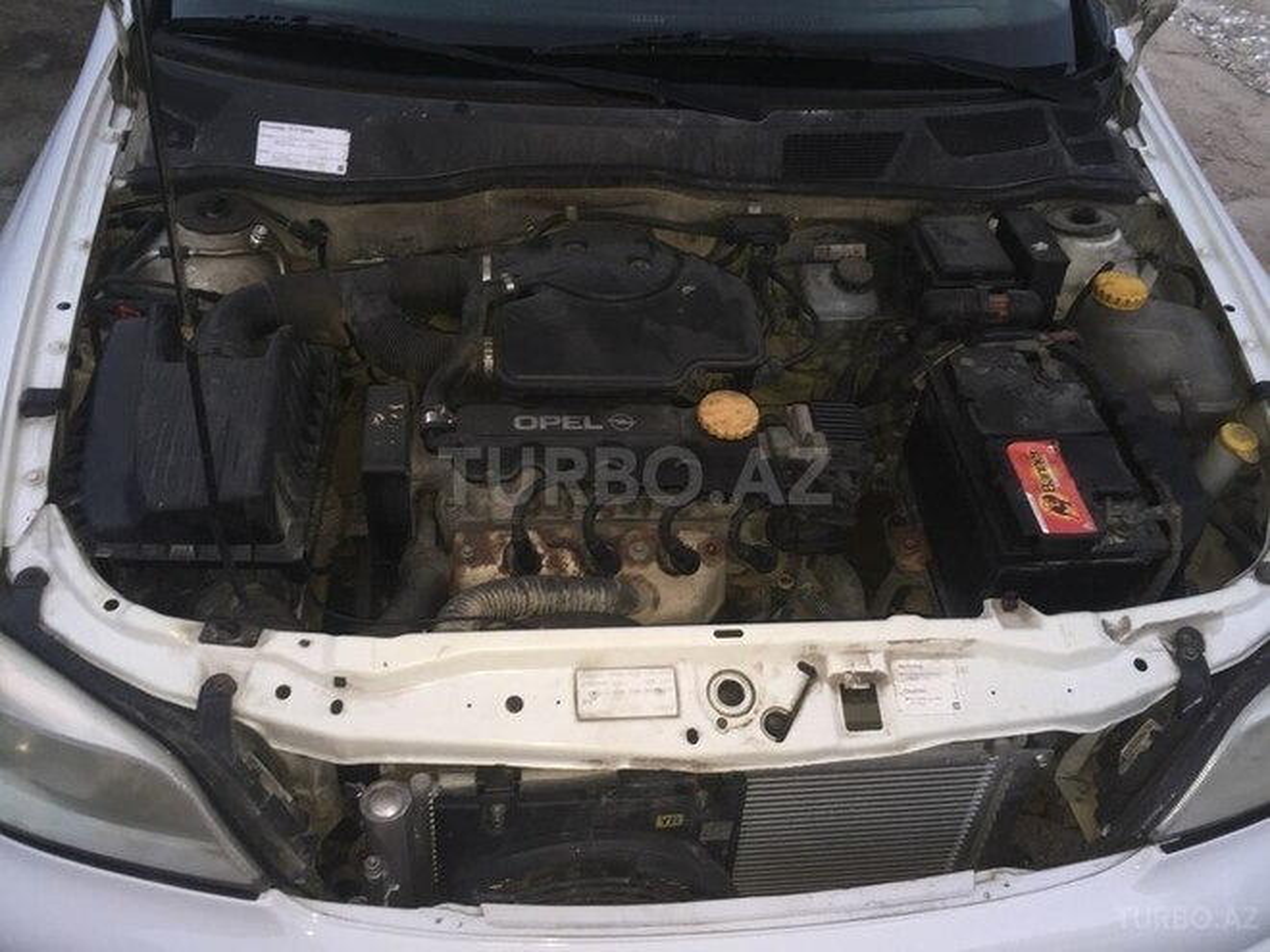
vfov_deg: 48.2
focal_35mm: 29
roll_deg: -3.0
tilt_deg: -37.7
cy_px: 476
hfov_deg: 61.7
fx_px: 1064
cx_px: 635
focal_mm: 4.15
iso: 64
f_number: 2.2
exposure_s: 1/33
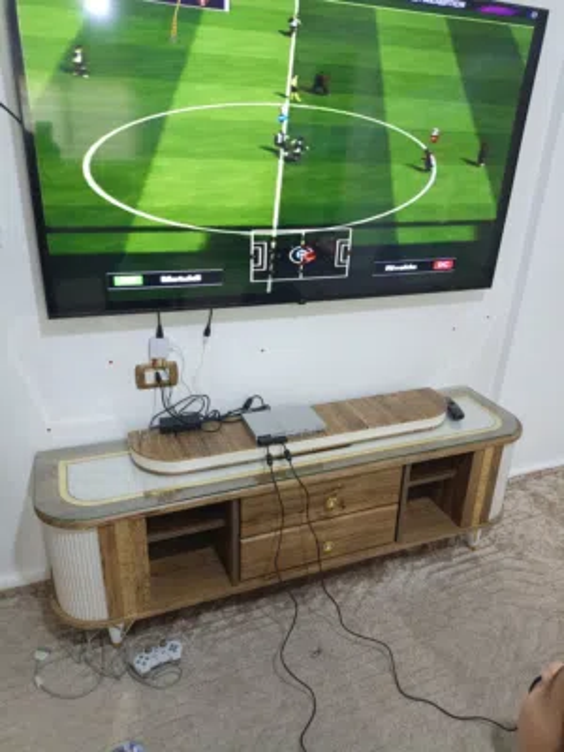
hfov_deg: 58.9
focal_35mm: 23
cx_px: 282
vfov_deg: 73.9
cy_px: 376
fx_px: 500
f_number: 1.79
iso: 661
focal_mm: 4.71
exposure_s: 1/60
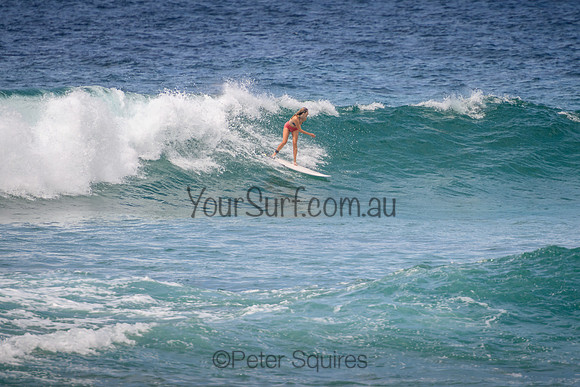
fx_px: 8852
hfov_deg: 3.8
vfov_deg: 2.5
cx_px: 372
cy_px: 167
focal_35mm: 549
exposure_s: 1/2000
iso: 320
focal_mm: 400
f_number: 5.6
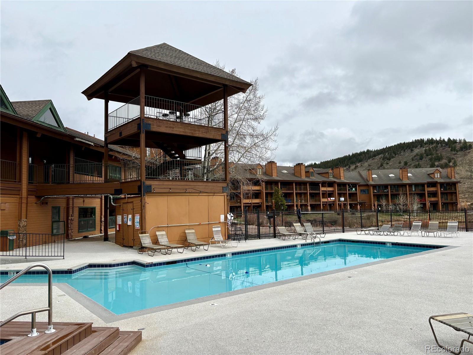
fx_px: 355
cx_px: 236
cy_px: 178
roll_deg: +1.7
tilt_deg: +4.2
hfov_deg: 67.3
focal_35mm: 26
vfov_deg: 53.1
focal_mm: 5.96
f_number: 1.6
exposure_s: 1/4608
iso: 50
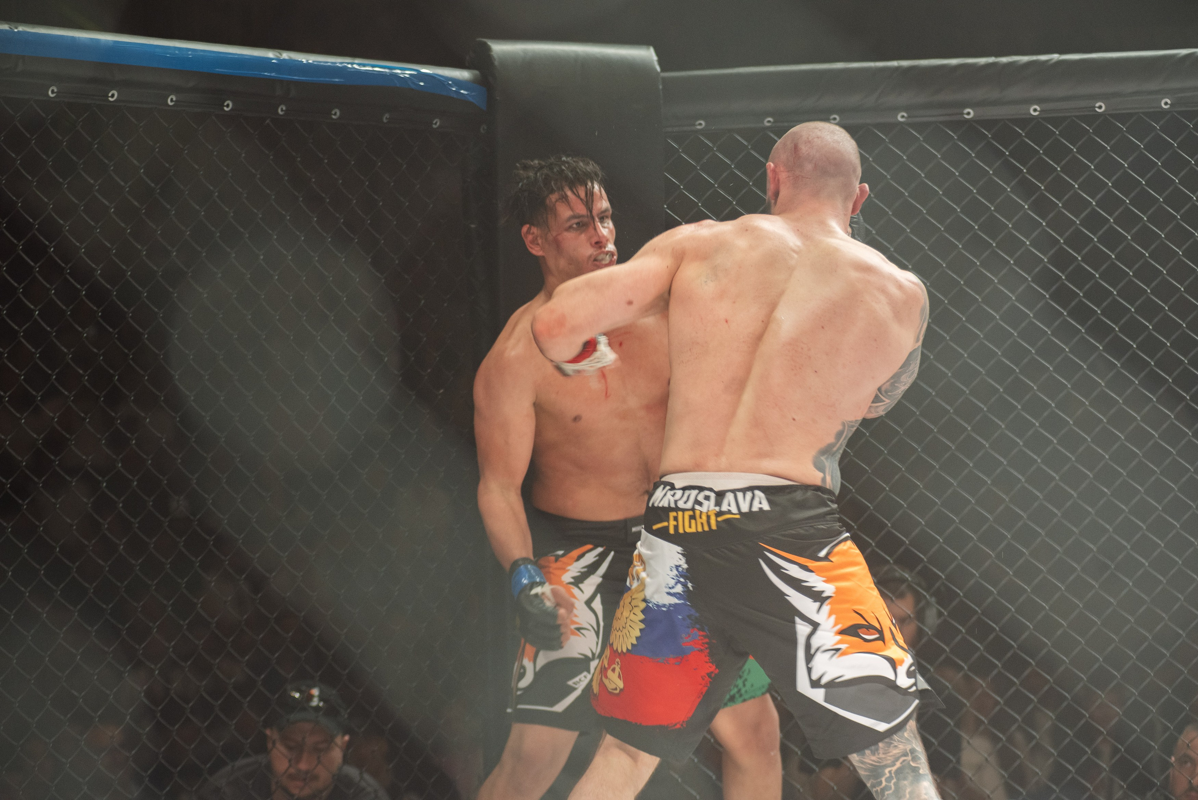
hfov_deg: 21.5
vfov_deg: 14.4
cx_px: 599
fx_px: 3162
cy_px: 400
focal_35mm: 95
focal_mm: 95
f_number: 4
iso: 1100
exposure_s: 1/320
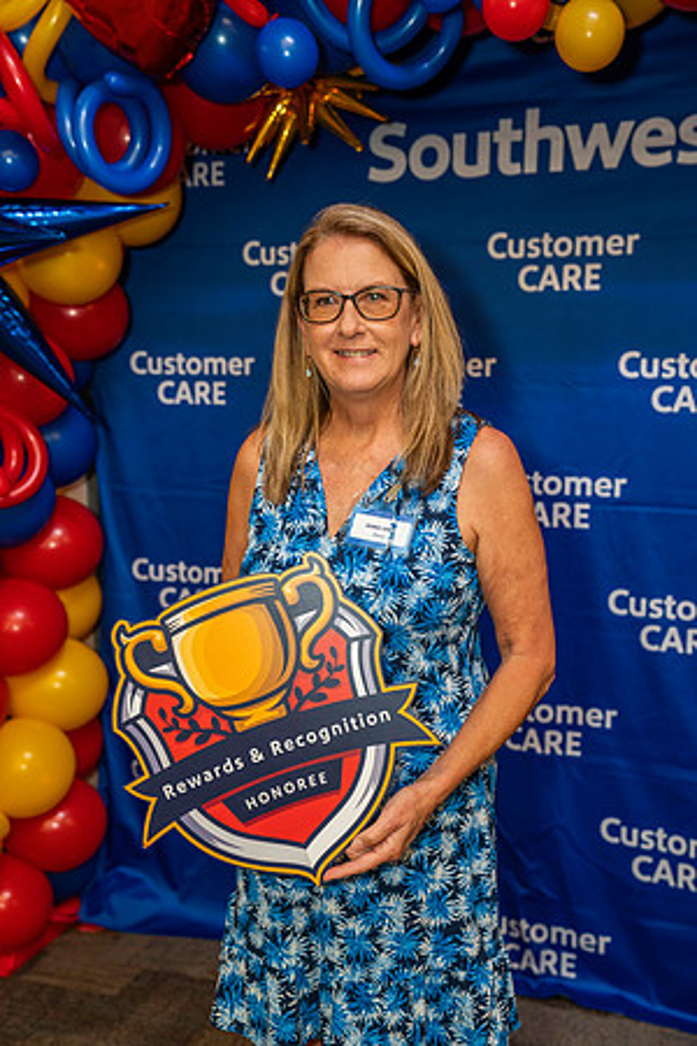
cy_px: 523
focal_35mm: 46
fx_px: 1336
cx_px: 348
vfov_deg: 42.7
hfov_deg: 29.2
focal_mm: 46
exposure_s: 1/160
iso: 1250
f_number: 4
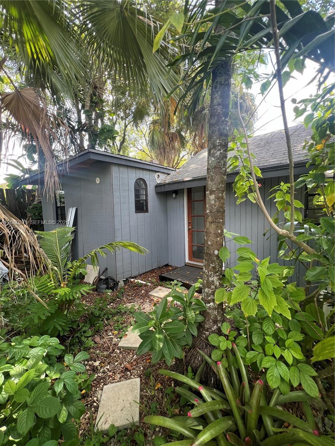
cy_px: 223
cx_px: 168
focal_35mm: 13
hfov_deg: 89.9
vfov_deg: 106.2
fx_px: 168
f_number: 1.8
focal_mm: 1.57
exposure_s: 1/99
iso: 64
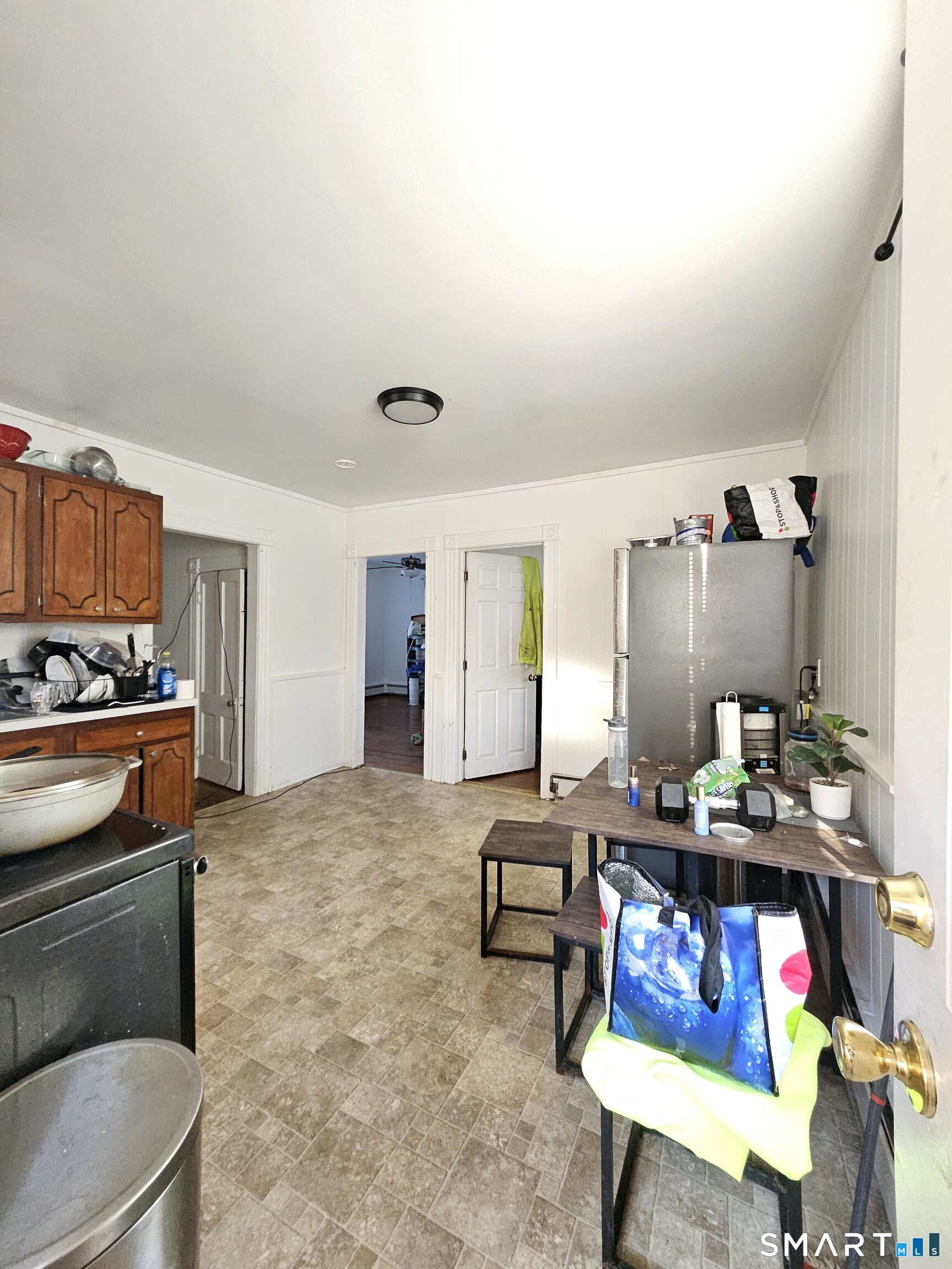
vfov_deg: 106.2
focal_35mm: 13
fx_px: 477
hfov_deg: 89.9
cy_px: 634
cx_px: 476
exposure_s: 1/30
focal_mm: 1.74
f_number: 2.2
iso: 500
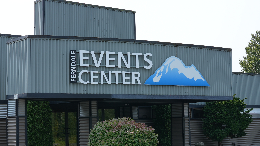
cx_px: 130
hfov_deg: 28.6
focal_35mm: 74
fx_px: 510
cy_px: 74
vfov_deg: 16.3
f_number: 14
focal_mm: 70
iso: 100
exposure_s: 1/50
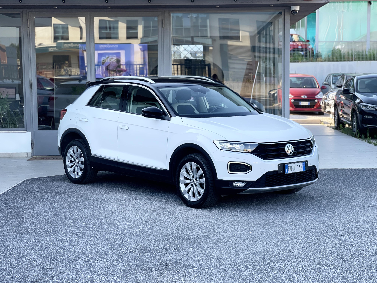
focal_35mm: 64
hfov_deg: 30.3
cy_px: 142
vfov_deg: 22.9
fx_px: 697
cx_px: 188
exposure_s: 1/121
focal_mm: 7.5
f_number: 2.2
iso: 25
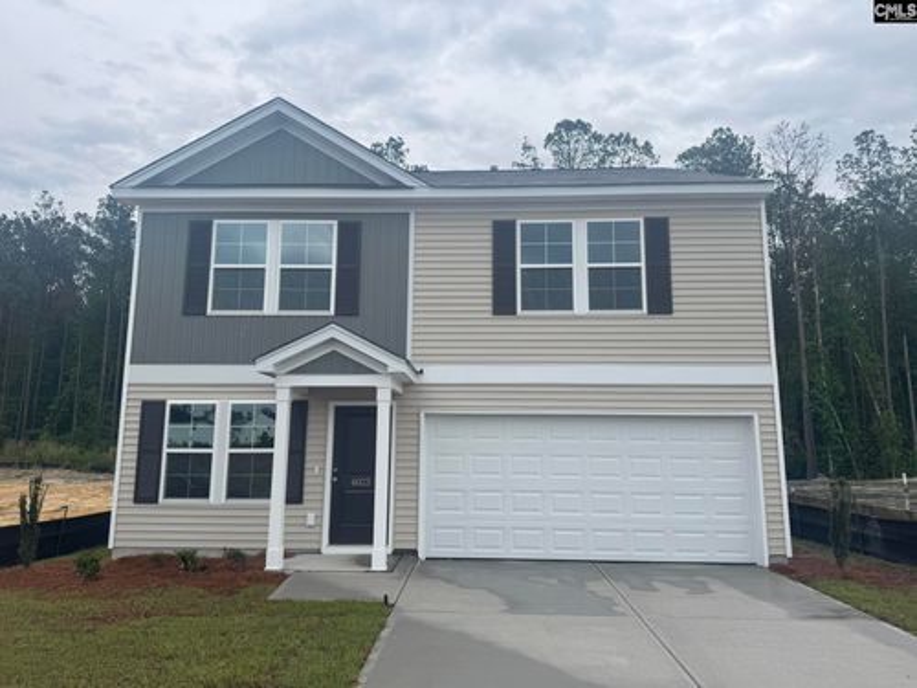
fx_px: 636
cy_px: 344
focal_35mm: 24
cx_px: 458
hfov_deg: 71.6
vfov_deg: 56.8
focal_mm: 6.76
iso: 80
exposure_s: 1/2331
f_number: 1.78
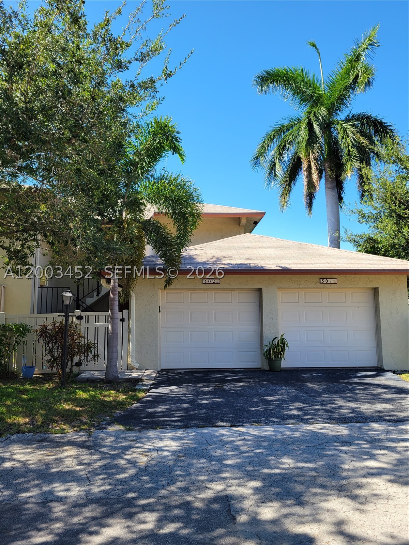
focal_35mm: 26
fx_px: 410
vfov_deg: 67.3
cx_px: 204
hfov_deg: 53.1
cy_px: 272
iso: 40
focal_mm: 5.4
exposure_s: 1/902
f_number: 1.8
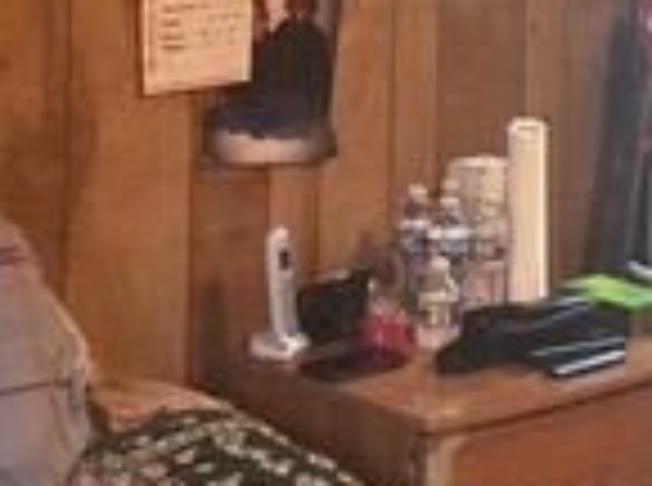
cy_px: -315
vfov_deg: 11.3
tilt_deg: +1.0
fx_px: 2330
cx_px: 409
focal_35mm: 124
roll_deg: -1.0
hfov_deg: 15.9
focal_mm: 4
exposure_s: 1/24
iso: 40
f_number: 1.8
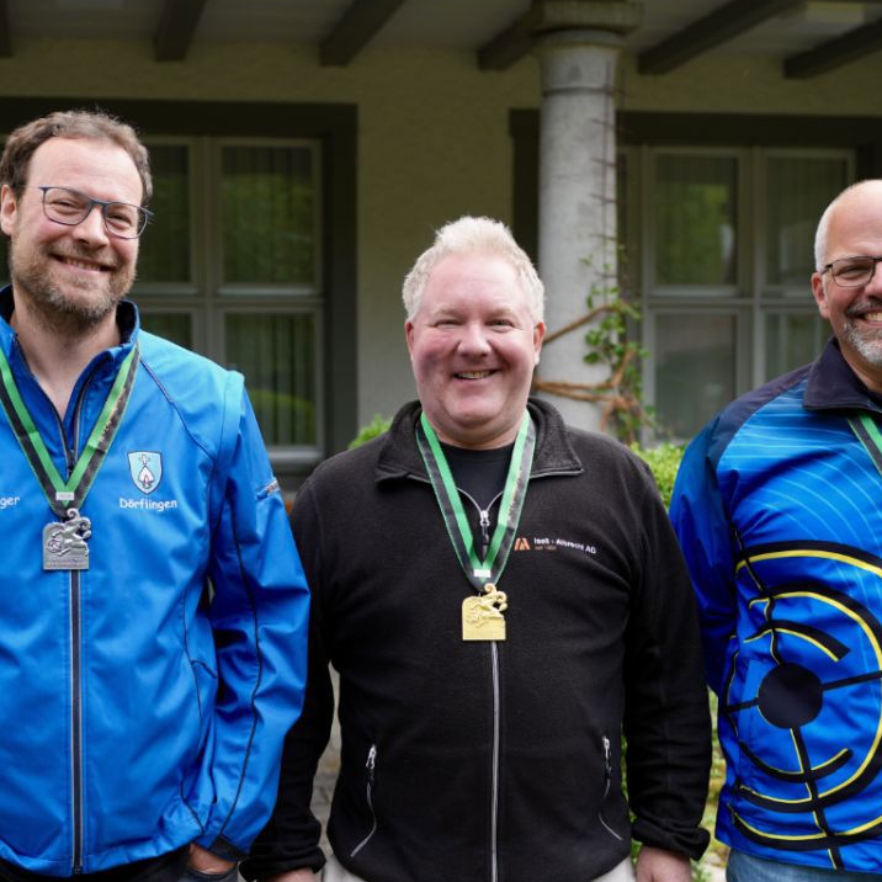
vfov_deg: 36.0
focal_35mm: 47
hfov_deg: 36.0
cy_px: 402
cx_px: 404
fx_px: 1355
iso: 200
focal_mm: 33
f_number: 2.8
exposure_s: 1/40
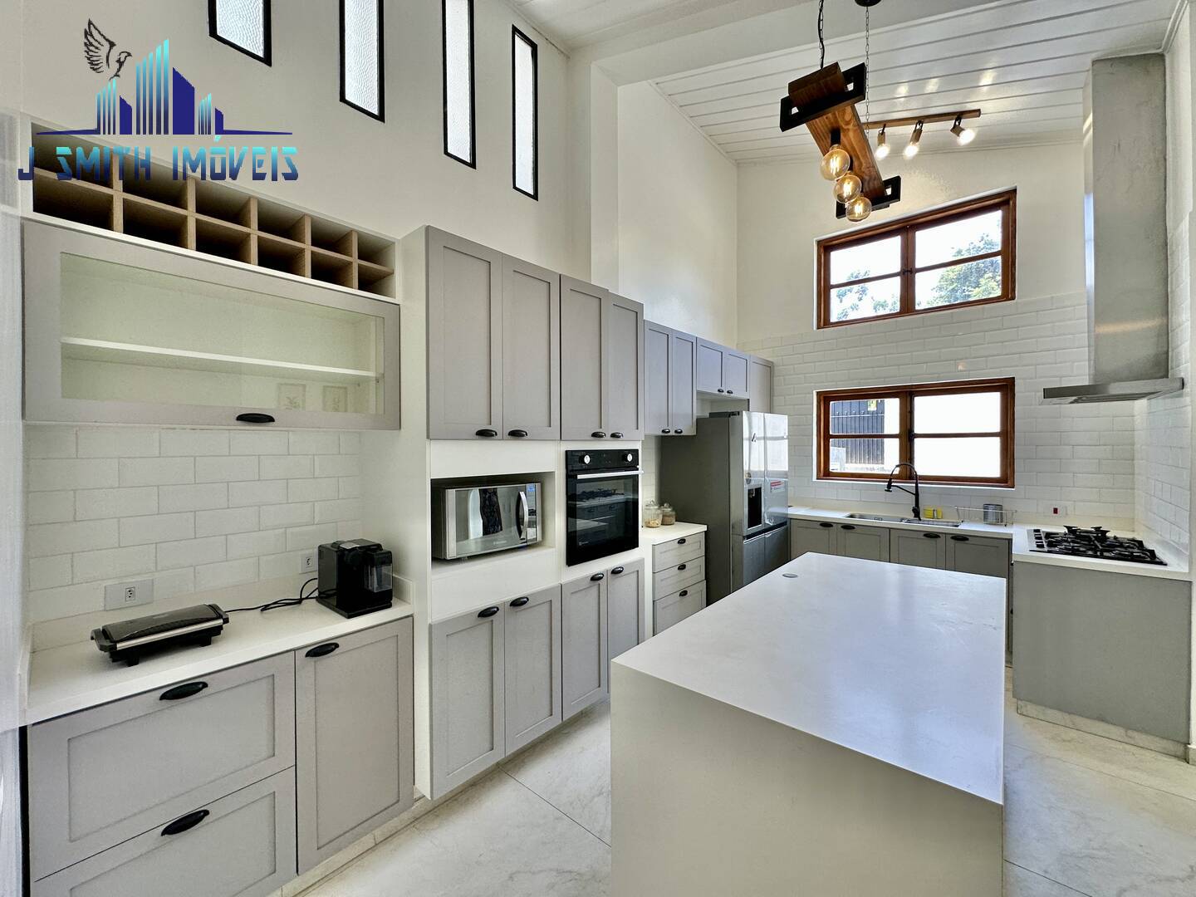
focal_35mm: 14
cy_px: 448
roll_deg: -0.5
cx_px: 598
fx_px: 484
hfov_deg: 102.1
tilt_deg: -0.6
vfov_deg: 85.7
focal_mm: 2.22
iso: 100
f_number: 2.2
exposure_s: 1/120
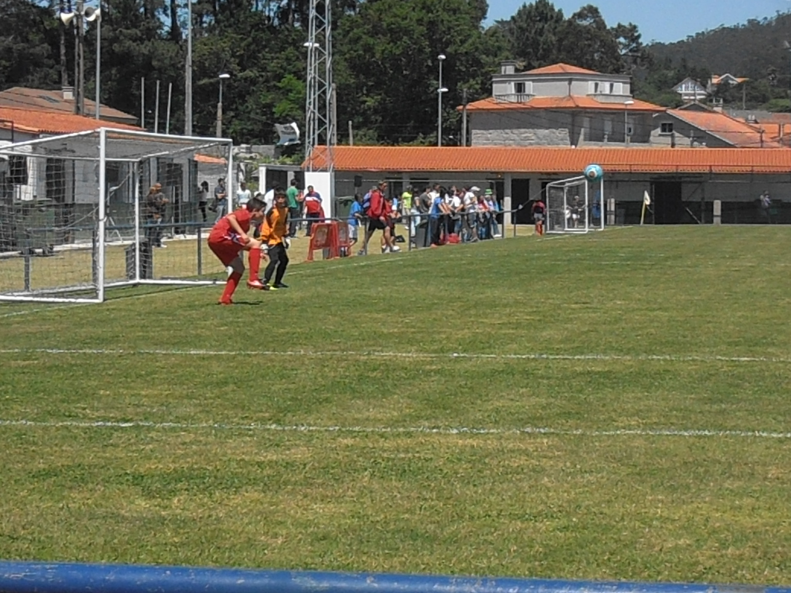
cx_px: 396
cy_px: 296
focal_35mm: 111
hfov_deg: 17.7
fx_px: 2536
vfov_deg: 13.3
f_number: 14
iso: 400
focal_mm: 19.64
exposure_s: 1/320
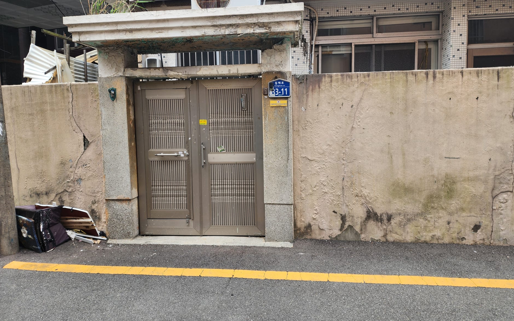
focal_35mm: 25
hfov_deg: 72.5
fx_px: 350
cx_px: 263
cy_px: 142
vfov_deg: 49.2
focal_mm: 6.4
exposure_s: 1/180
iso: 16
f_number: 1.8
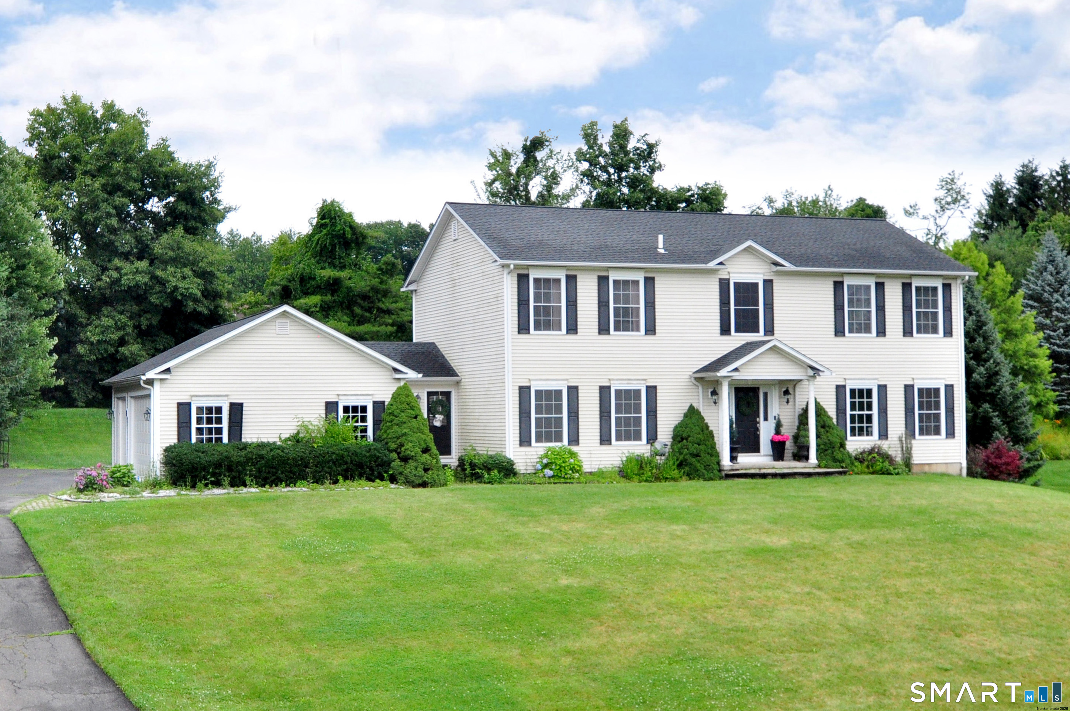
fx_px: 891
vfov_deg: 43.5
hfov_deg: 62.0
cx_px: 535
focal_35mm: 30
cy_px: 356
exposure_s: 1/500
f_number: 8
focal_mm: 20
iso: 800
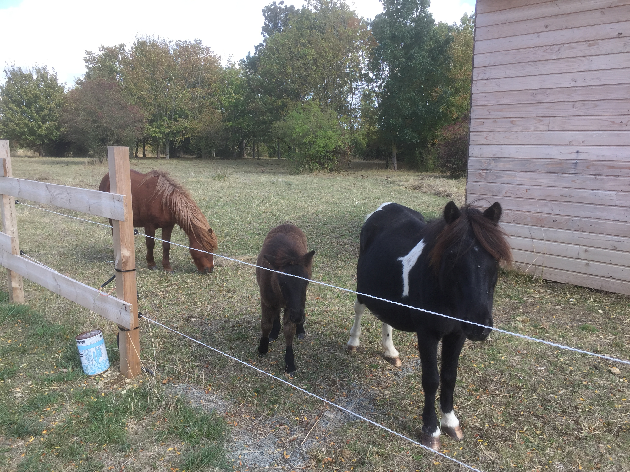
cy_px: 236
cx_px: 315
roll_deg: -0.1
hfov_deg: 61.7
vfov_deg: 48.2
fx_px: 528
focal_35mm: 29
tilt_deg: -11.0
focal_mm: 4.15
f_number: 2.2
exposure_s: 1/449
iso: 32
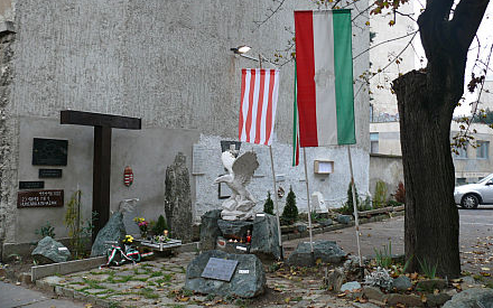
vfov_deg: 33.5
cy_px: 130
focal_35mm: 38
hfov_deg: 51.5
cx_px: 245
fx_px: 511
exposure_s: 1/50
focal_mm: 7.4
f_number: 2.8
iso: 100
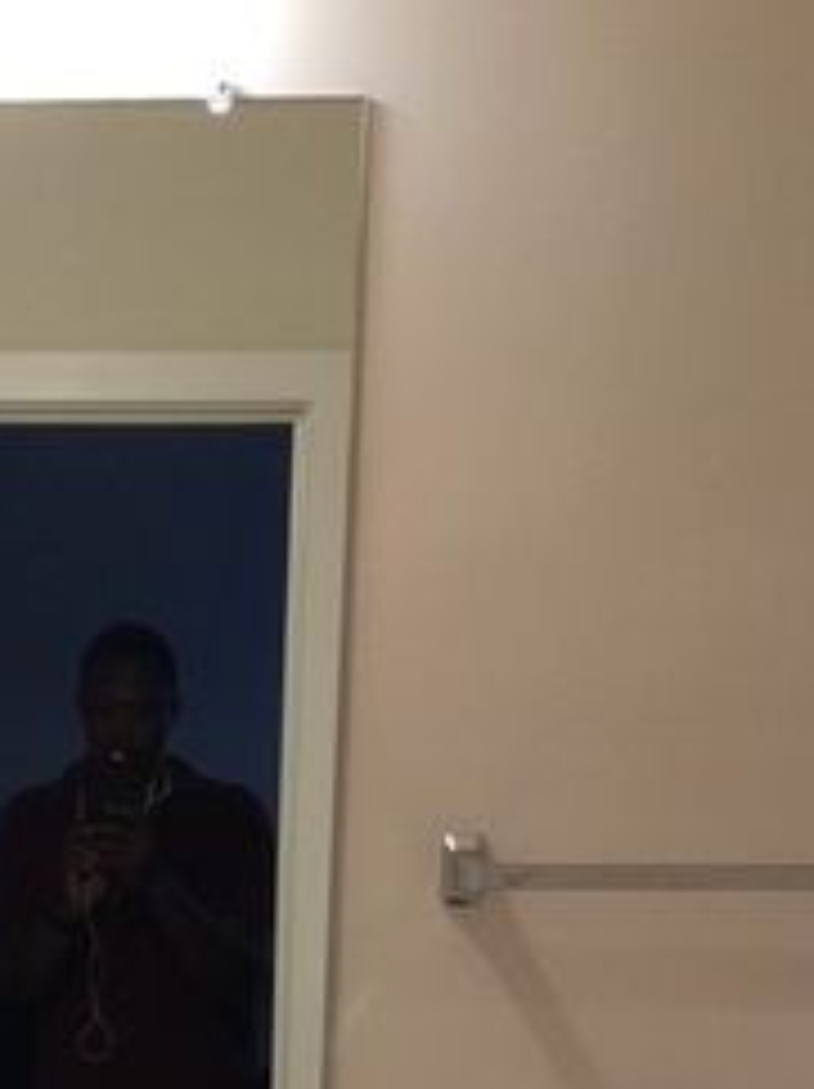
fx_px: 2513
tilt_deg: -13.0
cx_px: -72
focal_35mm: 80
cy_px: 1415
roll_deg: -0.3
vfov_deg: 22.0
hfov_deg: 17.8
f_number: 2.2
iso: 50
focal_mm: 4.15
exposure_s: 1/30
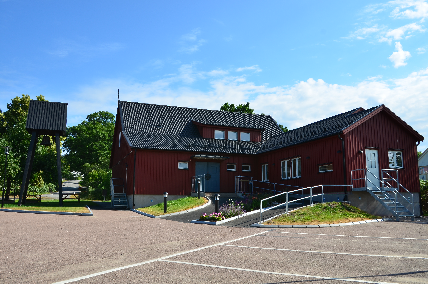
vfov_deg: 43.4
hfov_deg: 62.0
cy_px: 142
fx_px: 356
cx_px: 214
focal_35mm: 30
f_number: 8
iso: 100
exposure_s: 1/160
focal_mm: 20
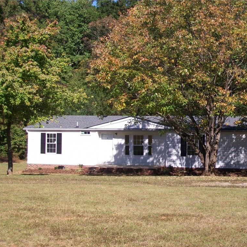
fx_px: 670
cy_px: 124
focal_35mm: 83
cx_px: 163
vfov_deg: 20.9
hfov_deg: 20.8
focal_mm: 11.6
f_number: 3.8
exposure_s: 1/640
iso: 64
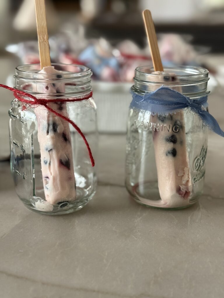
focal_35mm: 48
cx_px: 112
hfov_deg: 30.3
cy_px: 149
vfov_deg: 39.7
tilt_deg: -18.4
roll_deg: -0.2
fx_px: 414
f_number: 1.78
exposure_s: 1/40
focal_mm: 6.76
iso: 400
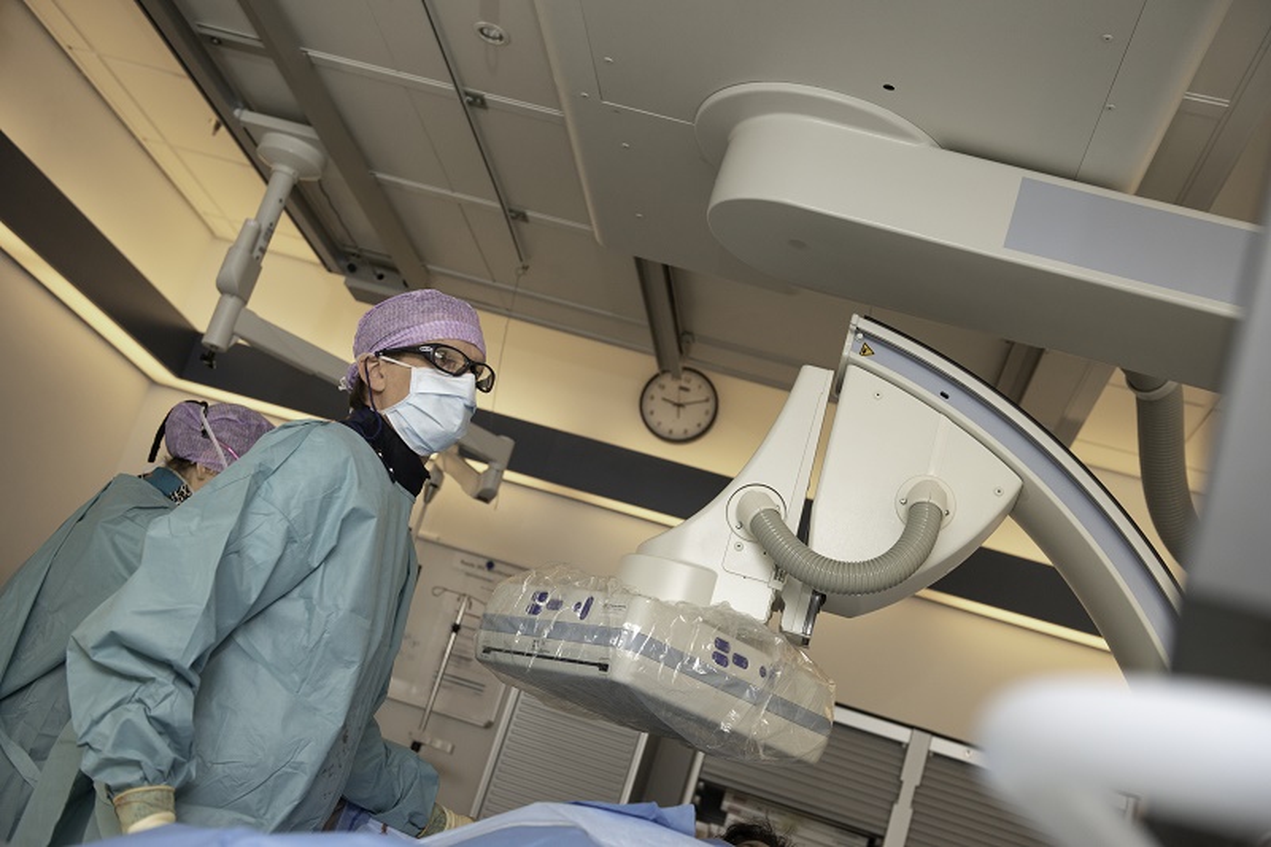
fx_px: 1588
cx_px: 636
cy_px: 424
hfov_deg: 43.6
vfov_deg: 29.9
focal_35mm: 45
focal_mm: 45
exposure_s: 1/200
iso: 1000
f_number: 4
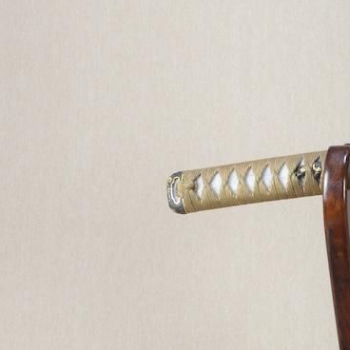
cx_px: 636
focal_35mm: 97
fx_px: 1110
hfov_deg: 15.4
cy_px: 231
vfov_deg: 17.9
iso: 400
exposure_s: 1/2
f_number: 11
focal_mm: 20
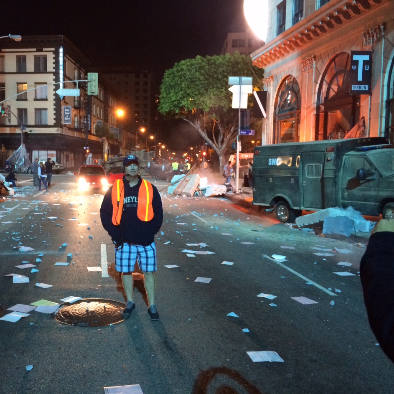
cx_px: 146
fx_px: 464
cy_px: 194
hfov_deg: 45.6
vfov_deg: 46.0
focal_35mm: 36
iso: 320
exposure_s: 1/30
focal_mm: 4.12
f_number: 2.2
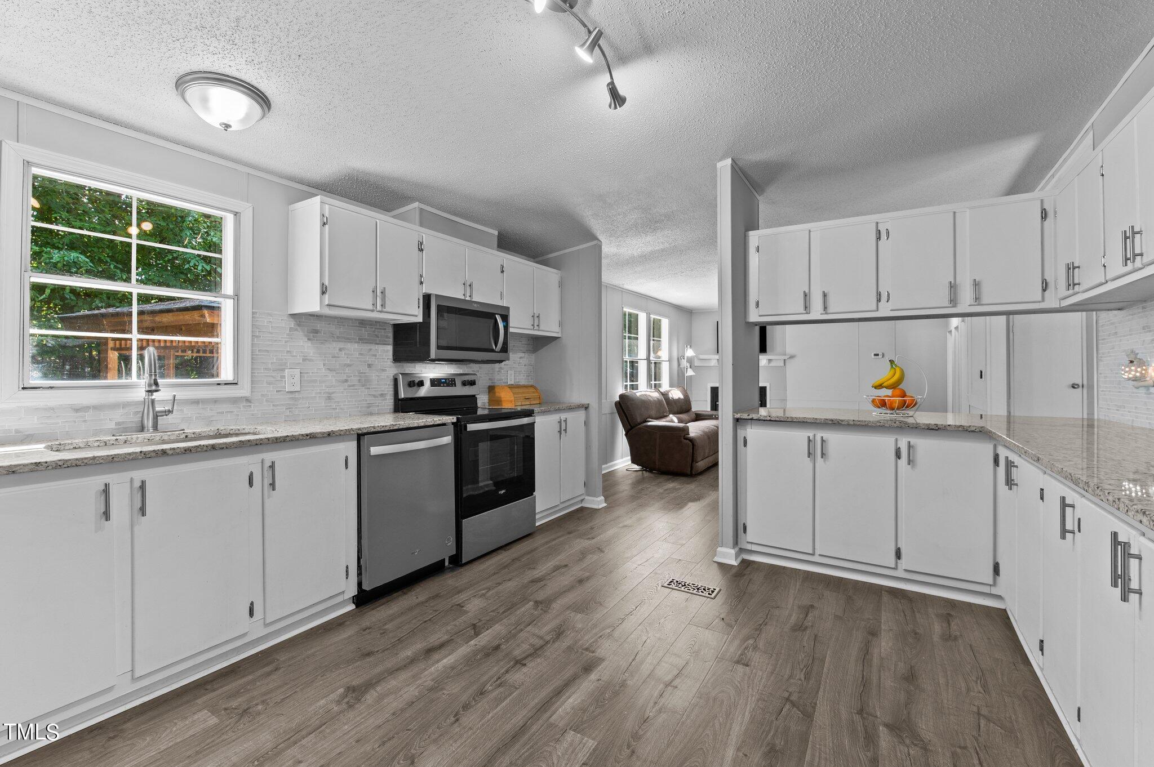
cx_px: 577
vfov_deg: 77.2
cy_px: 384
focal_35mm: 15
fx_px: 480
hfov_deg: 100.4
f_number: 7.1
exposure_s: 1/3
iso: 400
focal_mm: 15
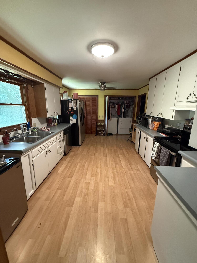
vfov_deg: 102.1
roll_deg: -0.7
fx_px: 106
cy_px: 132
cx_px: 98
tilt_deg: -12.0
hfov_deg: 85.7
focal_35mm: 14
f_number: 2.2
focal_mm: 2.22
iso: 800
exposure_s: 1/60
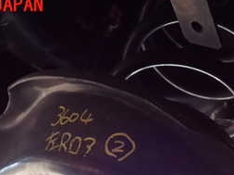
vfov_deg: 18.5
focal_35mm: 76
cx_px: 153
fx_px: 513
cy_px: 202
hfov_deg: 25.6
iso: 100
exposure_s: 1/100
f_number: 2.4
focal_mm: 5.79
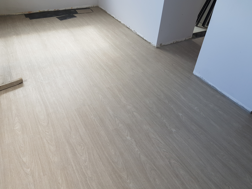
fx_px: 189
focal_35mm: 26
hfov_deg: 67.3
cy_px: 94
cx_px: 126
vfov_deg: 53.1
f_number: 1.7
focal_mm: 4.2
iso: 40
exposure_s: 1/108
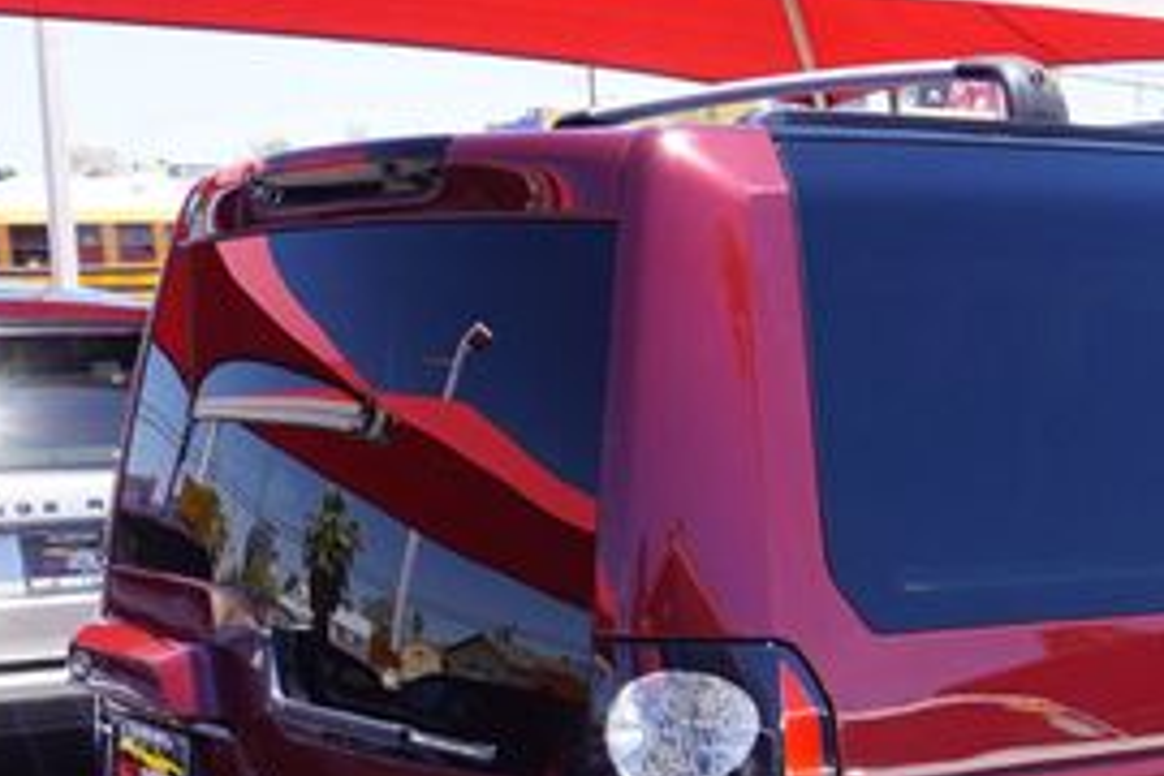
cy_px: 815
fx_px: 2295
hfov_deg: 27.5
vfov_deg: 18.6
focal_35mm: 71
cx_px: 1043
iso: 100
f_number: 9
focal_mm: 20
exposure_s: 1/80
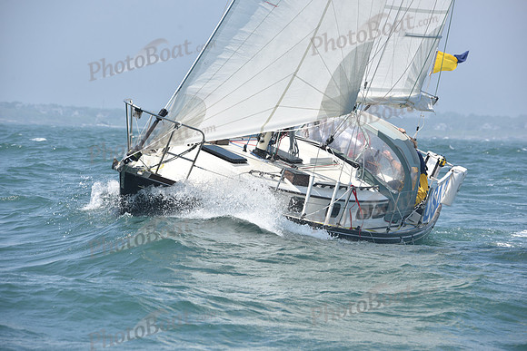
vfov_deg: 7.6
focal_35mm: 180
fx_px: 2635
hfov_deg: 11.4
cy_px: 176
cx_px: 264
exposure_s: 1/1000
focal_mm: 180
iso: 320
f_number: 8
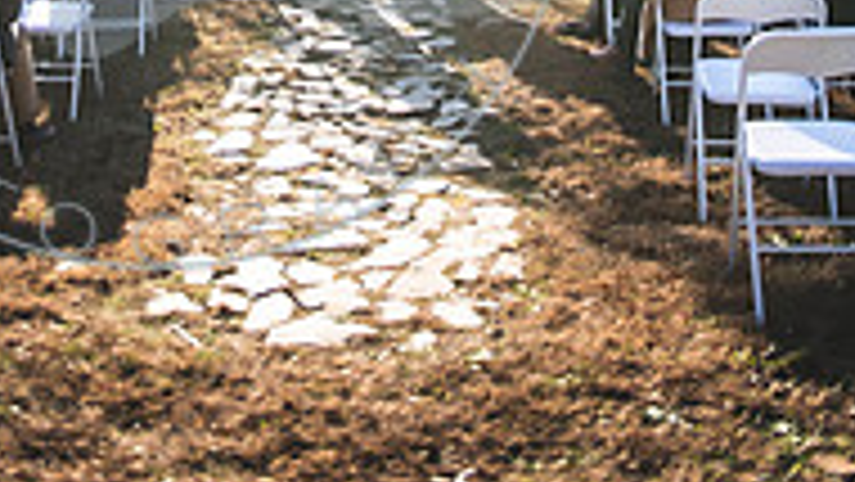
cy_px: -491
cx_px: 360
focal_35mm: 67
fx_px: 1519
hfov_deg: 31.4
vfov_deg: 14.7
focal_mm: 27
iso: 100
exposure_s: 1/1000
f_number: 2.8
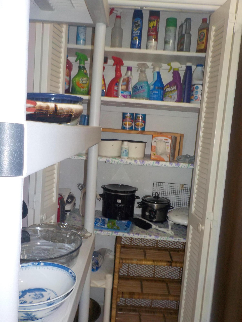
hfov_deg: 46.8
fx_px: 280
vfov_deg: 60.0
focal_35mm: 30
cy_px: 161
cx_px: 121
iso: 200
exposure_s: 1/30
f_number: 3.3
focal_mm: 4.1
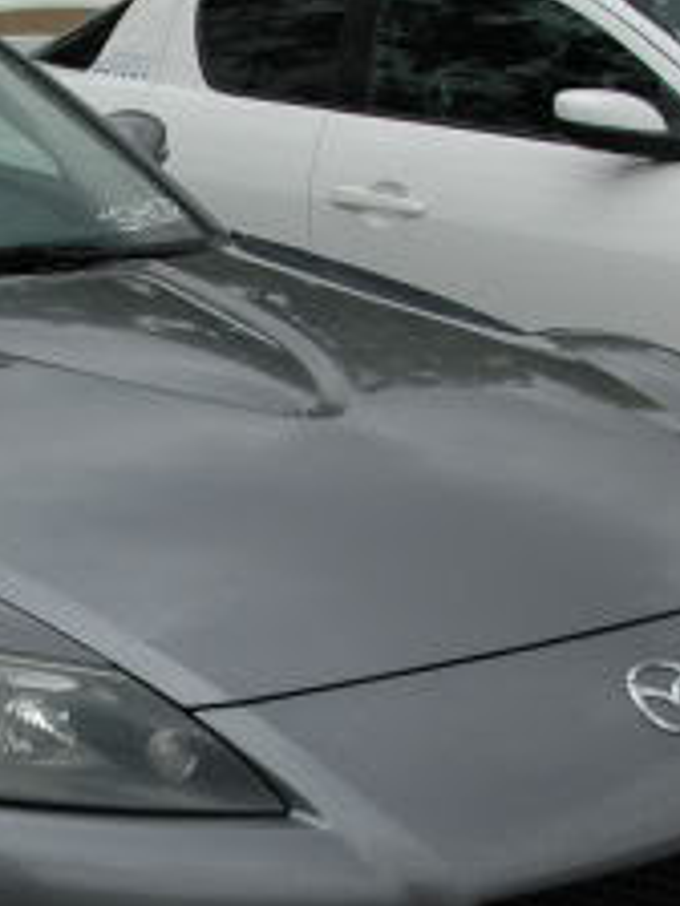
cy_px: 603
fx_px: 2436
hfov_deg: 15.3
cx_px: -138
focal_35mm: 93
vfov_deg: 21.0
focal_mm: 20
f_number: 3.8
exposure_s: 1/1000
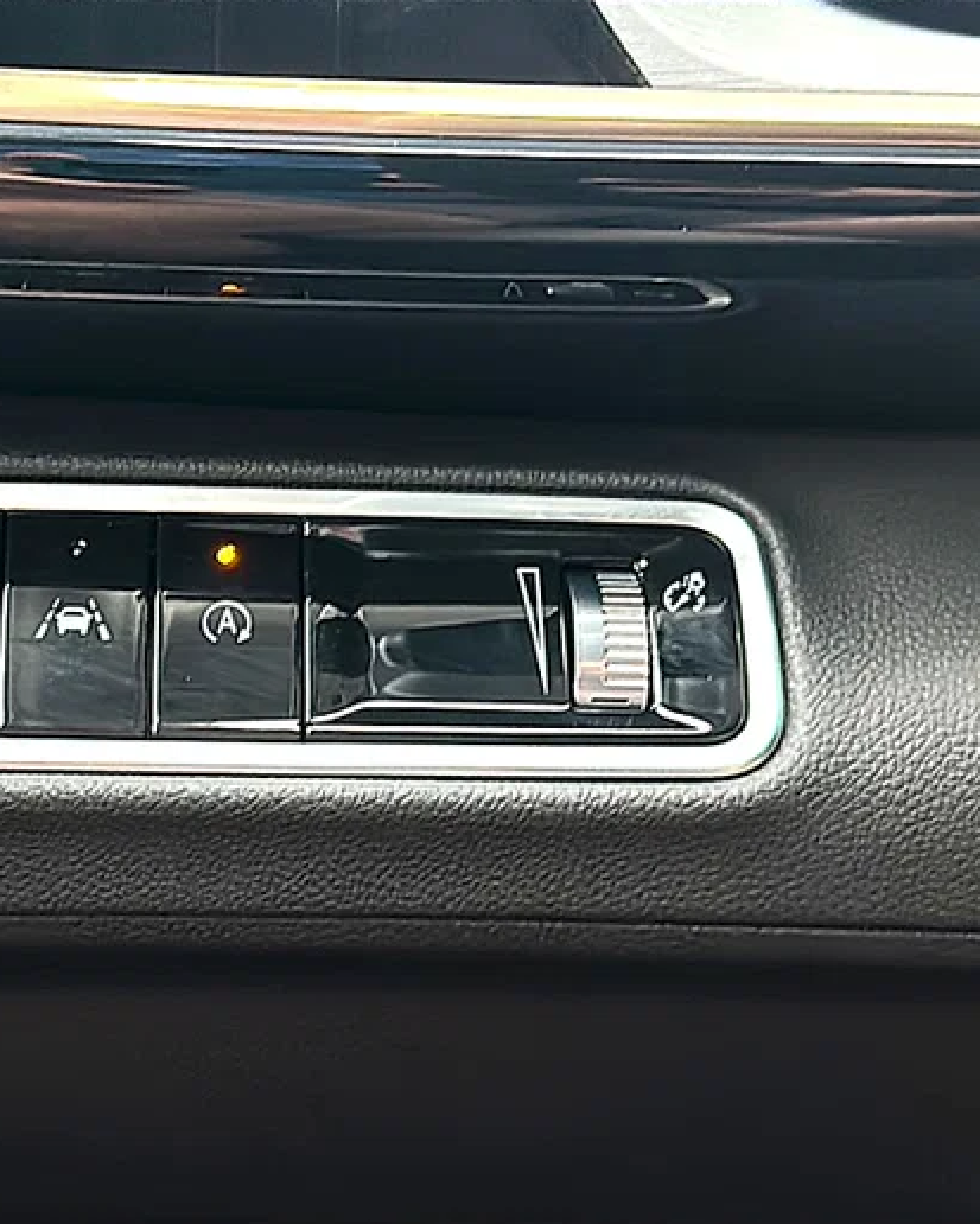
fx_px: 1631
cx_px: 225
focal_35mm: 45
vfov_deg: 41.1
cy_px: 620
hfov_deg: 32.7
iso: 640
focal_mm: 6.86
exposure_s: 1/40
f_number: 1.78
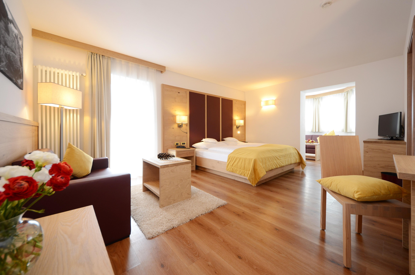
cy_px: 138
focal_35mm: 13
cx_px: 208
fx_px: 147
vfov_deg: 86.3
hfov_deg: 109.5
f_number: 4.5
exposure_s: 1/10
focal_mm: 8.5
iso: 200
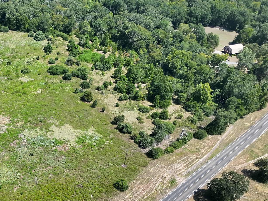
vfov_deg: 34.8
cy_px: 161
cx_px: 46
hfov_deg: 44.1
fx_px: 310
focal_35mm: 40
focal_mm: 6.72
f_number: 1.7
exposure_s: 1/3000
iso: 150
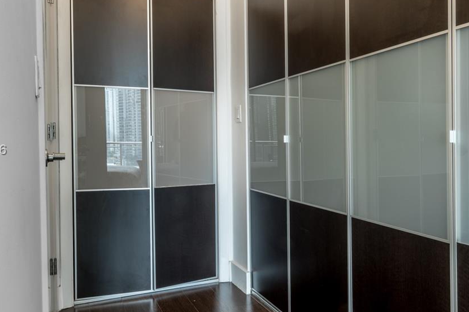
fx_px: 352
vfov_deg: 47.9
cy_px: 151
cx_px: 283
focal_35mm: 27
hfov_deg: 66.7
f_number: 18
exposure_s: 1.3
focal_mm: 14
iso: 180
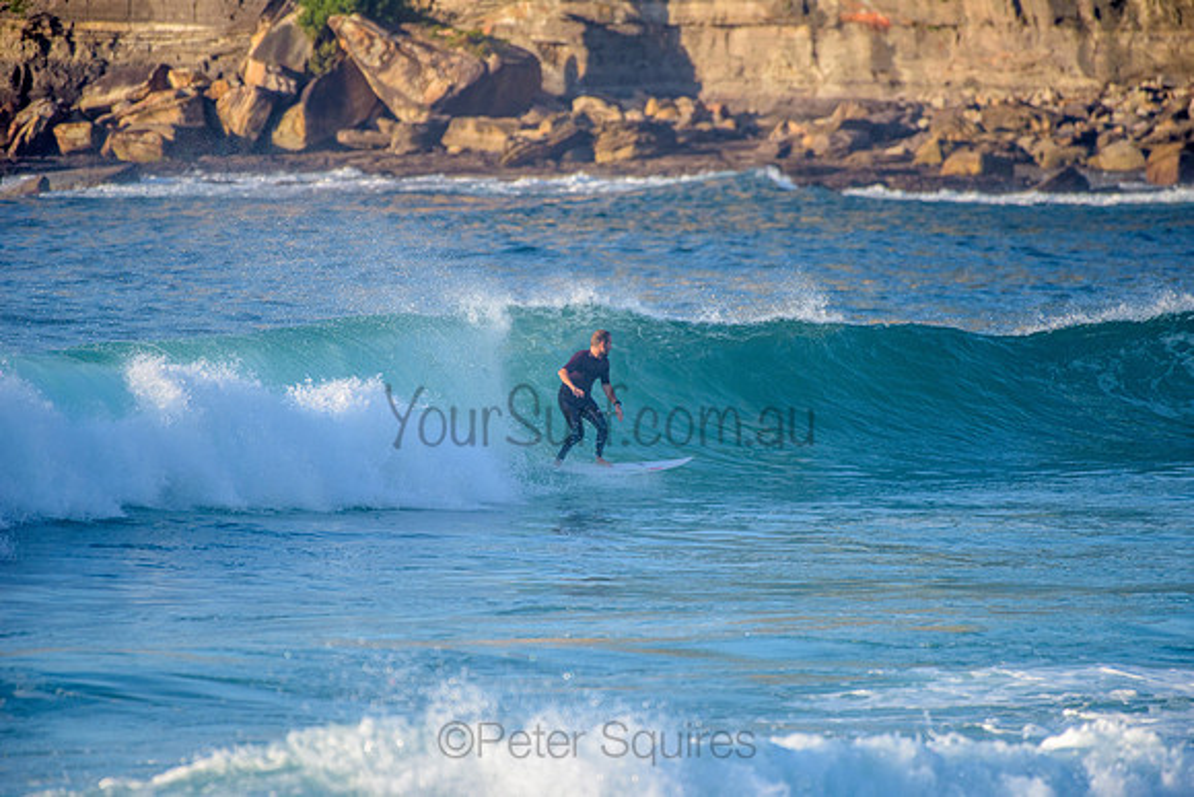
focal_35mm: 500
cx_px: 597
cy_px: 398
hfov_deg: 4.1
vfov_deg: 2.8
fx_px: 16586
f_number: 5.6
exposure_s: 1/2000
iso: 560
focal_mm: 500
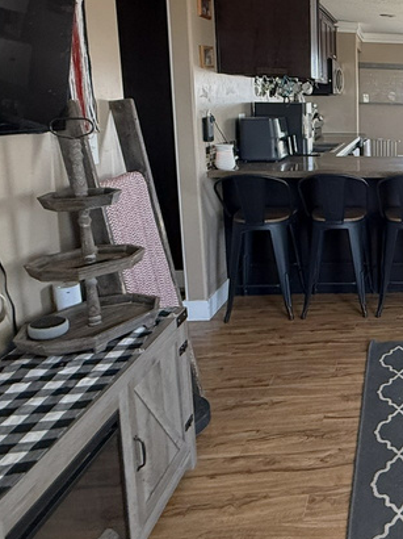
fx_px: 544
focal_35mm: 35
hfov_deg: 32.4
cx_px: 501
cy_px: 188
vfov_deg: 51.8
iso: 320
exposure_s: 1/82
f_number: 2.2
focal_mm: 2.22
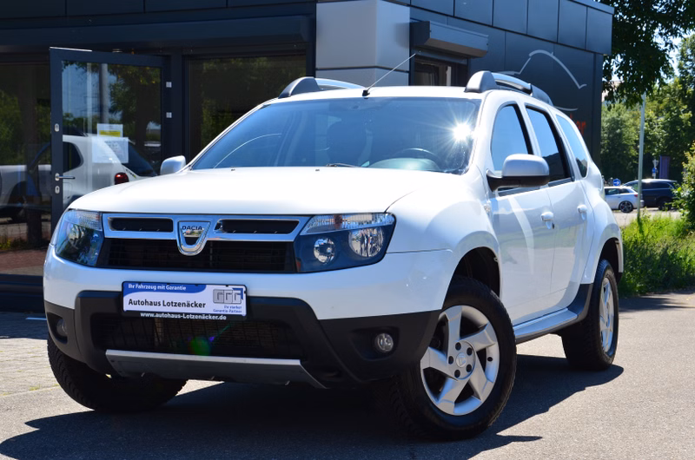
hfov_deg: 29.9
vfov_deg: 20.1
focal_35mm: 68
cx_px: 348
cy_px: 230
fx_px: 1301
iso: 140
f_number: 11
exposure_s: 1/125
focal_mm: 45
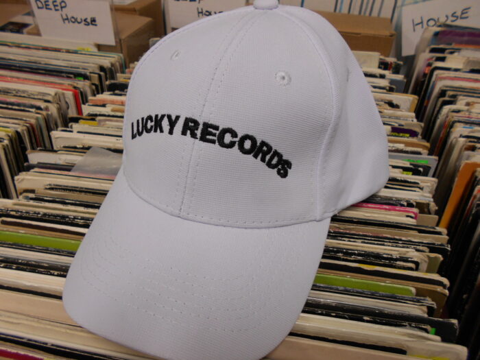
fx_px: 361
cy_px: 180
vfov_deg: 53.1
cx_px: 240
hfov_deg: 67.3
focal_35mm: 26
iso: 125
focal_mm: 4.6
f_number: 3.2
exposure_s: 1/30
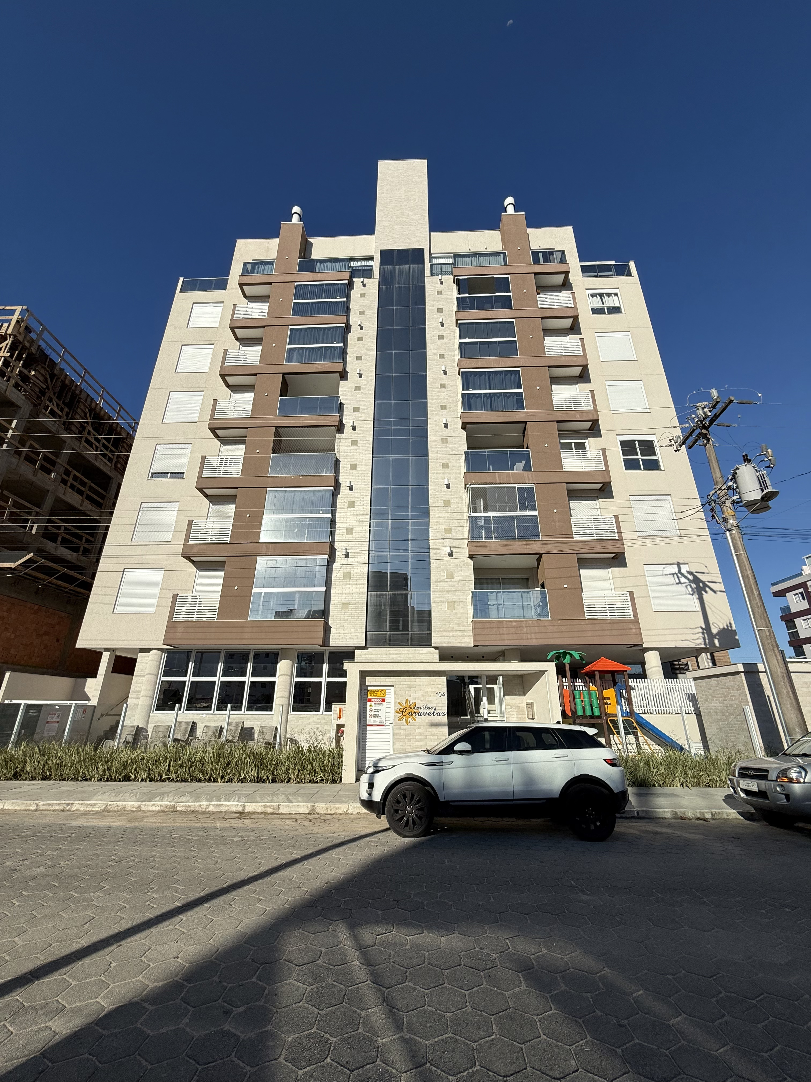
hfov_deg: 85.7
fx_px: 437
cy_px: 541
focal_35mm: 14
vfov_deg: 102.1
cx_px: 406
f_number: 2.2
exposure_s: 1/4762
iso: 50
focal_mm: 2.22
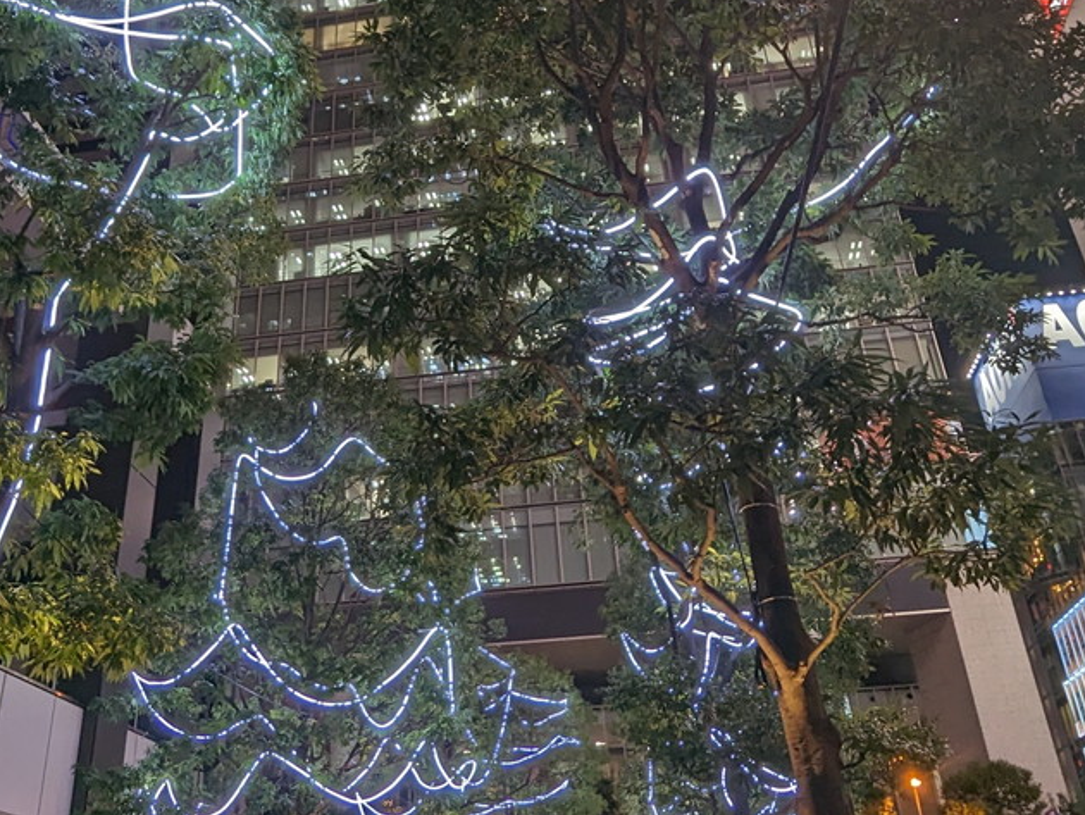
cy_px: 513
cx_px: 400
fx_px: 815
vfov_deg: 52.5
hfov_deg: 66.2
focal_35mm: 26
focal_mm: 2.35
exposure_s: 1/50
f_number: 2.2
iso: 82
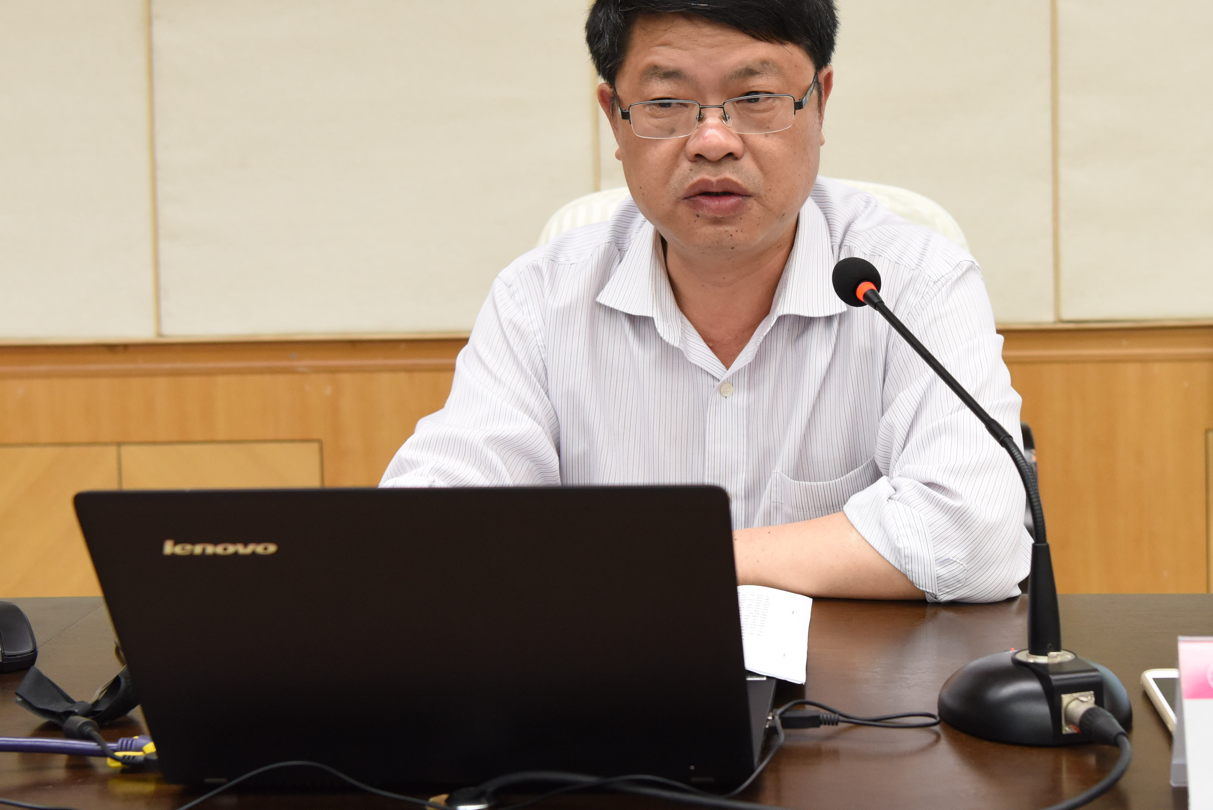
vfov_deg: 19.4
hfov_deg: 28.8
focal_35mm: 70
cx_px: 715
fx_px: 2359
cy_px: 231
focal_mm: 40
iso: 1600
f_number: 4.5
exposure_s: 1/160
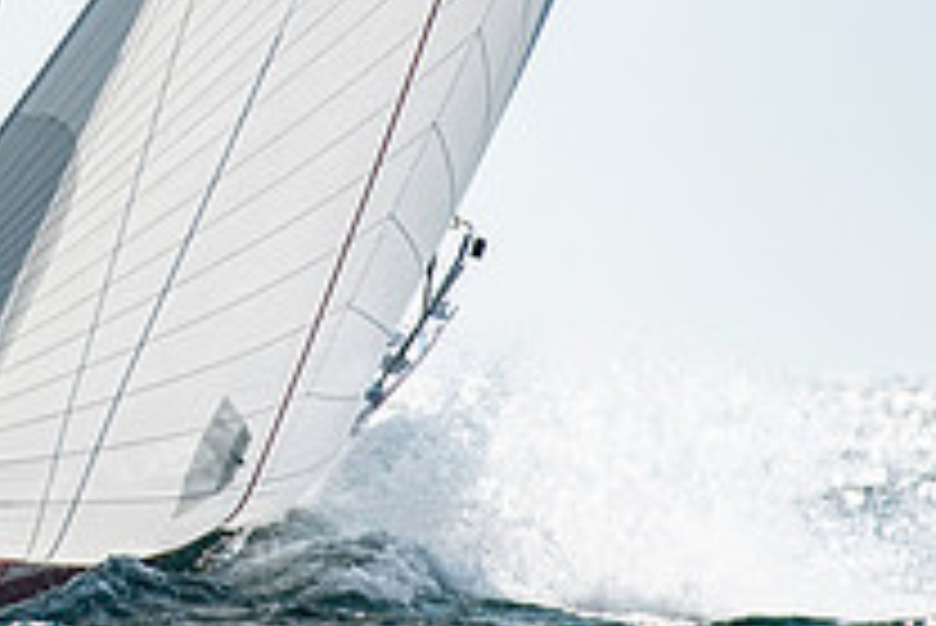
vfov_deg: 0.8
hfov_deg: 1.2
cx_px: -243
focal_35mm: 1696
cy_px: -106
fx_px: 44125
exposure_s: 1/4000
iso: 400
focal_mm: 400
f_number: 5.6
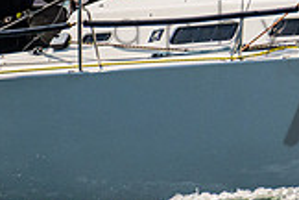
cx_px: 196
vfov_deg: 0.7
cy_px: -203
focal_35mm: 1986
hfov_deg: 1.0
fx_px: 16494
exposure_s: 1/4000
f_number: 8
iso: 500
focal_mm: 400
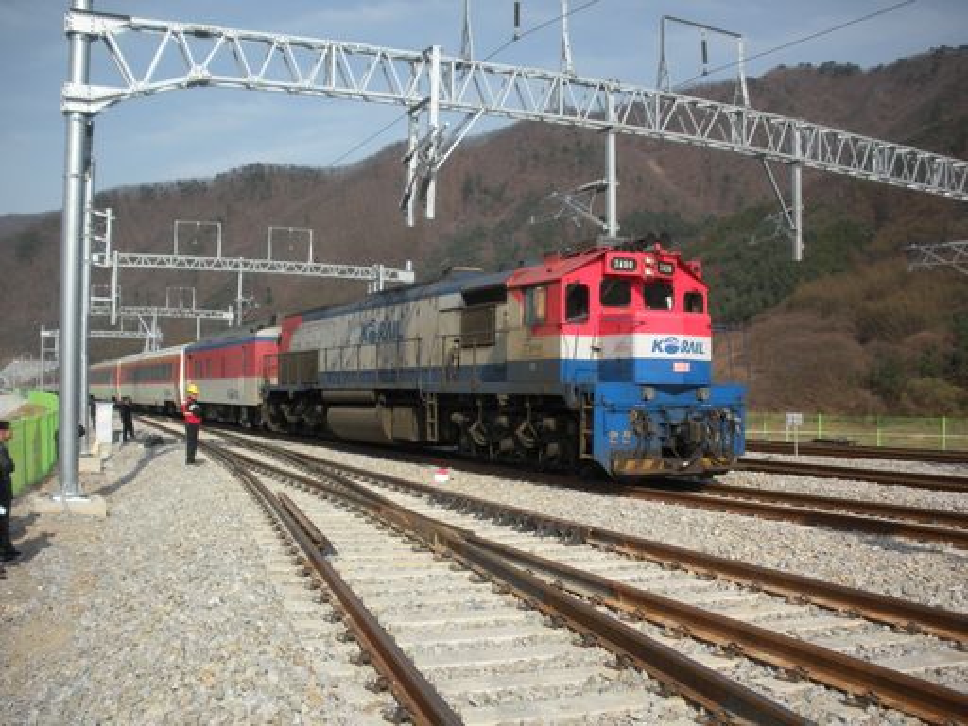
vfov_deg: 40.7
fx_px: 979
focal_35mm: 35
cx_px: 484
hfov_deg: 52.6
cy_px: 363
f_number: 3.5
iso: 64
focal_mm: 6.3
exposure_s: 1/730
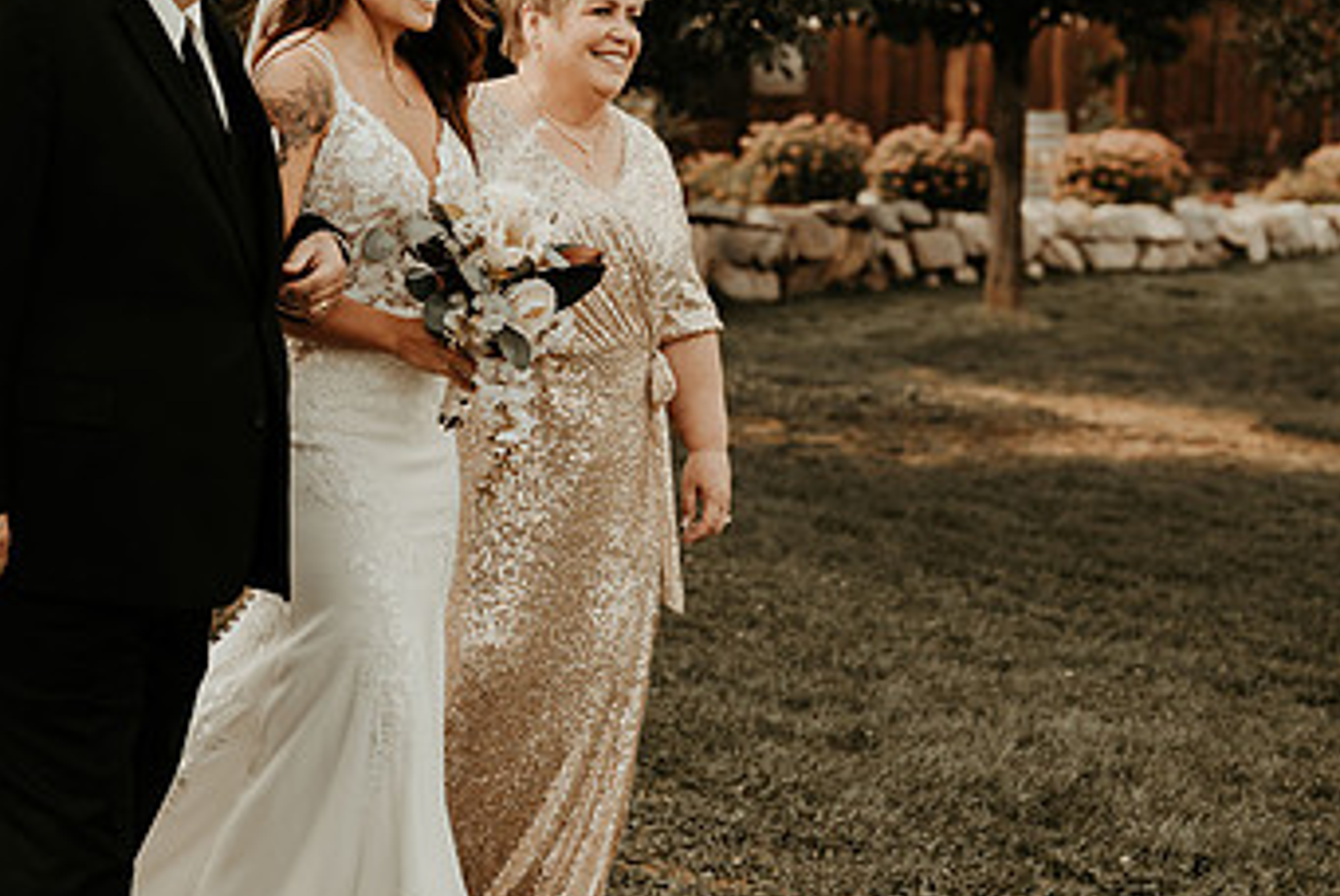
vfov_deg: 16.0
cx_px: 534
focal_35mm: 85
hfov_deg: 23.9
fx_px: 3166
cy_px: 234
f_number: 2.8
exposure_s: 1/500
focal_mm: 50
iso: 100
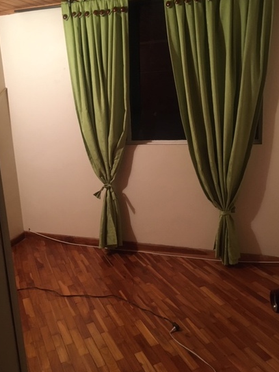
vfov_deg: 56.8
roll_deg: +2.7
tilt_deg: -11.1
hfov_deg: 44.2
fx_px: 344
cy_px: 172
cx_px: 141
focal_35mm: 32
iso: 200
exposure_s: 1/15
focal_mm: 4.15
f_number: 2.2
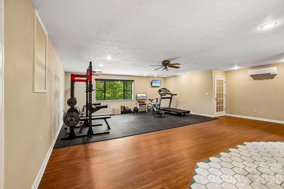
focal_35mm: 15
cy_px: 94
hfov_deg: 100.4
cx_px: 142
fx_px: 118
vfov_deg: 77.3
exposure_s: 1/10
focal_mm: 10
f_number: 8
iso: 400
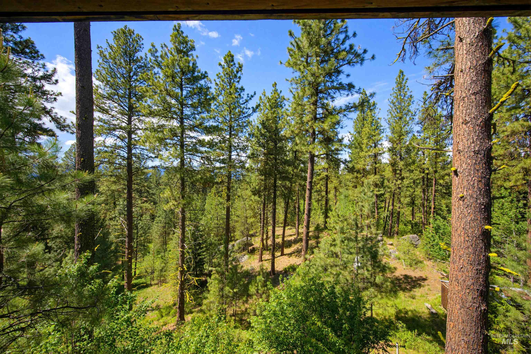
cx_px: 266
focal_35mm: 14
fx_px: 206
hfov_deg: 104.3
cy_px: 177
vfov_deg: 81.2
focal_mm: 14
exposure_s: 1/80
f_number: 13
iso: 200
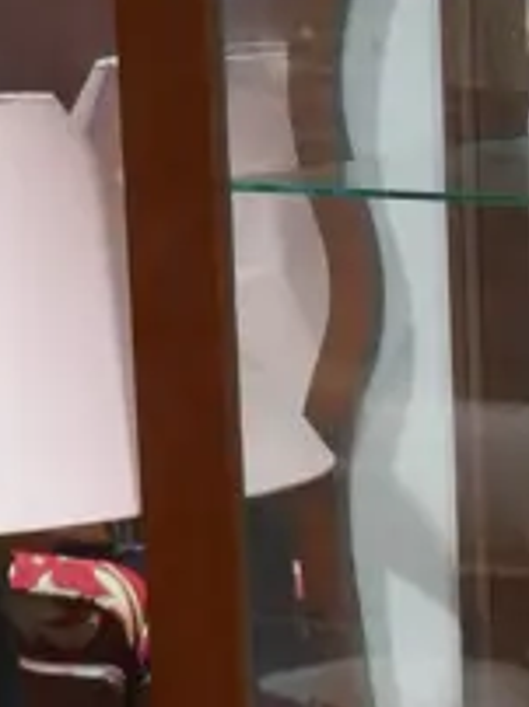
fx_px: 4349
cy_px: 931
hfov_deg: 6.8
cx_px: 1019
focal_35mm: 213
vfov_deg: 9.1
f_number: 4.6
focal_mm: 21
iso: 640
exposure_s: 1/60
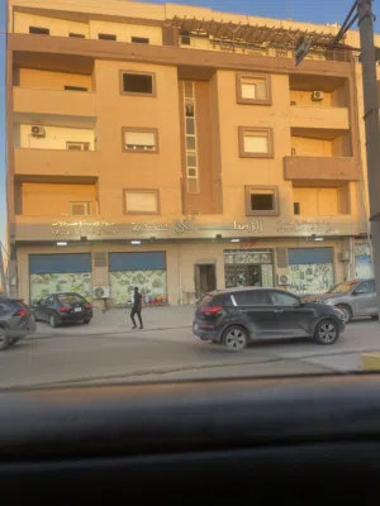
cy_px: 253
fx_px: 366
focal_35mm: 25
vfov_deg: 69.4
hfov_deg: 54.9
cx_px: 190
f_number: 1.6
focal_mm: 5.1
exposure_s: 1/592
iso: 32
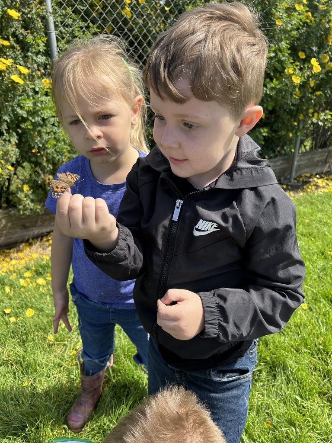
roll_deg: -2.1
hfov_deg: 53.1
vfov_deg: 67.3
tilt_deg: -25.9
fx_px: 332
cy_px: 222
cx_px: 166
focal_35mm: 26
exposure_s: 1/1311
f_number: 1.5
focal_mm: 5.7
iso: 50
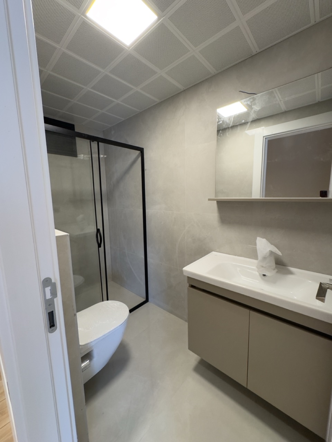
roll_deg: +0.8
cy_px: 221
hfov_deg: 85.7
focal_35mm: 14
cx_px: 166
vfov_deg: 102.1
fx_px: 179
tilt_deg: -7.8
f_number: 2.2
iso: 250
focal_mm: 2.22
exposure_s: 1/99
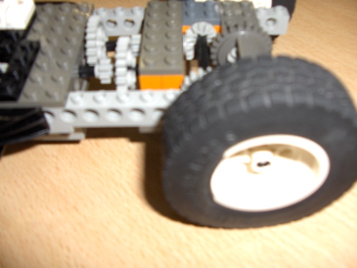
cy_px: 134
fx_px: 361
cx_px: 178
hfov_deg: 52.6
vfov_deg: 40.7
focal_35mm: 35
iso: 100
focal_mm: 5.8
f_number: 2.6
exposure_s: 1/60
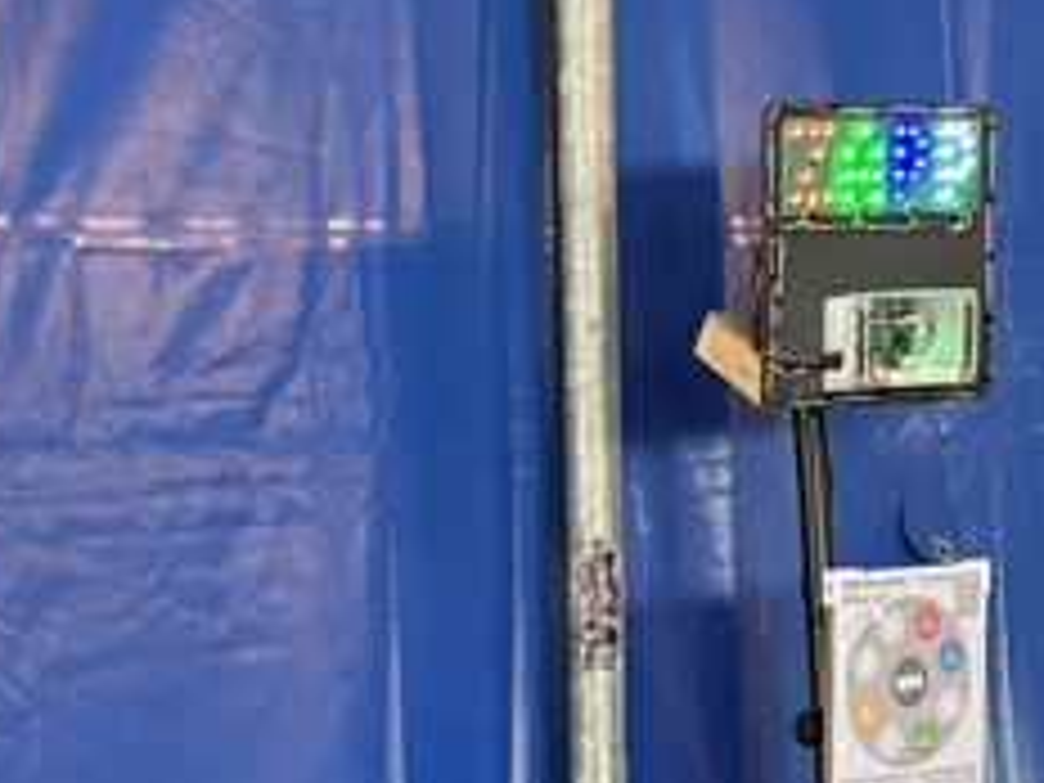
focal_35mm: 106
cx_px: 4
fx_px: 3197
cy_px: 1606
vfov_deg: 12.2
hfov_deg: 18.1
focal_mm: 6.86
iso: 640
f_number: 1.78
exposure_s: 1/60
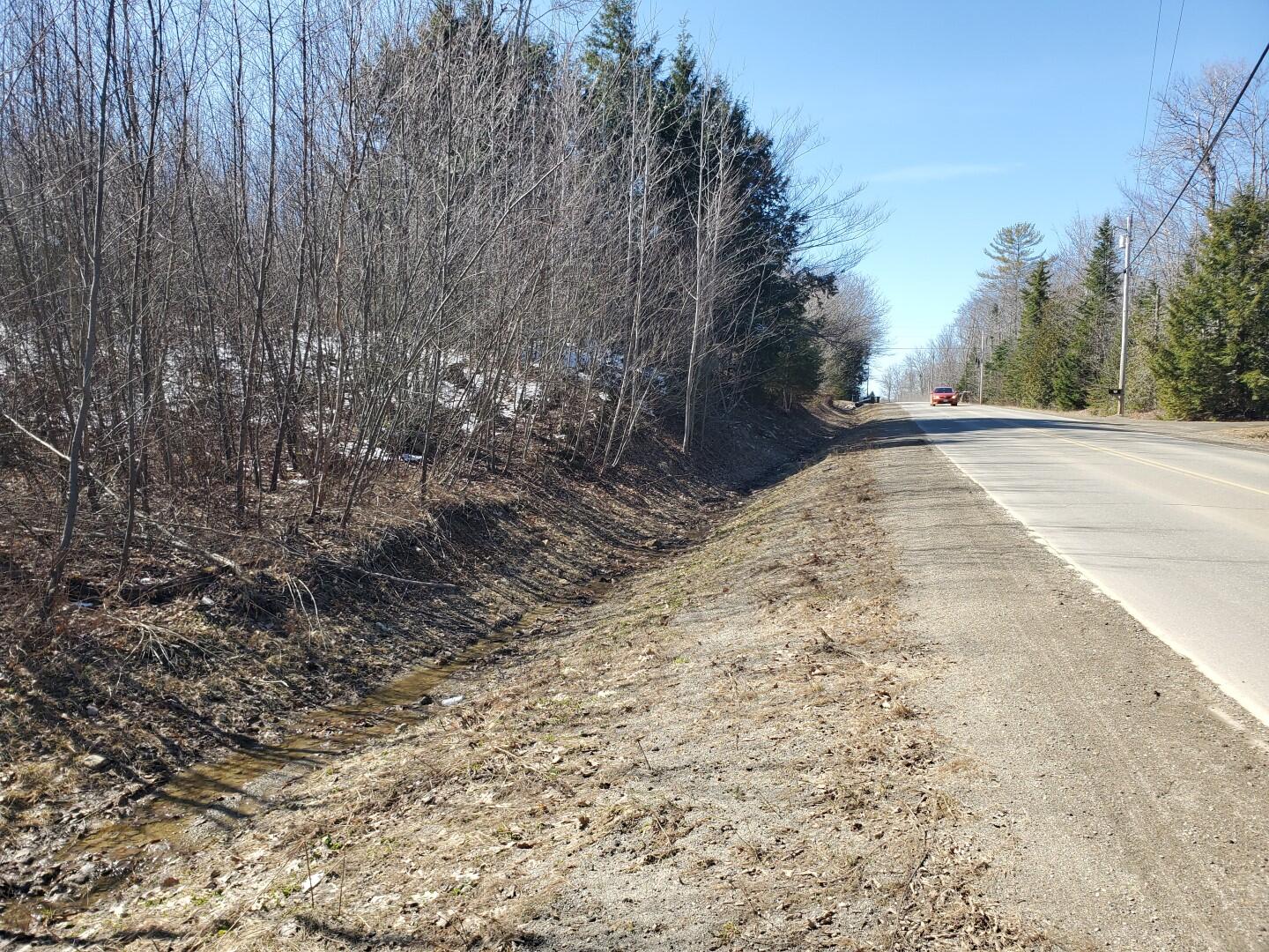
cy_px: 476
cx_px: 634
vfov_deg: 53.1
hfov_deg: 67.3
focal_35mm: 26
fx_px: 953
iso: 50
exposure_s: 1/645
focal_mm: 4.3
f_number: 2.4
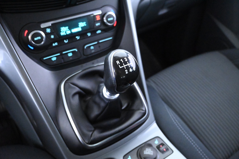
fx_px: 214
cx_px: 120
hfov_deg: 58.3
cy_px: 80
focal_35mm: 32
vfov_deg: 40.8
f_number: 4
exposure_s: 1/30
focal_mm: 21.5
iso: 14400
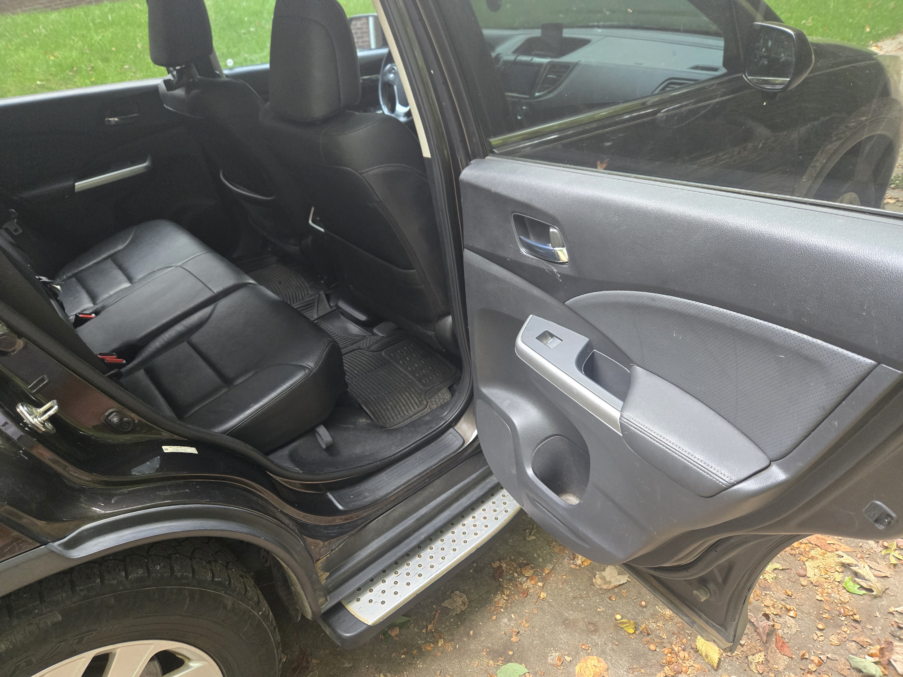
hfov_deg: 73.9
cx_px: 452
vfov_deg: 58.9
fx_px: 600
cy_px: 338
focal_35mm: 23
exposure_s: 1/120
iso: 640
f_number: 1.8
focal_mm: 5.4
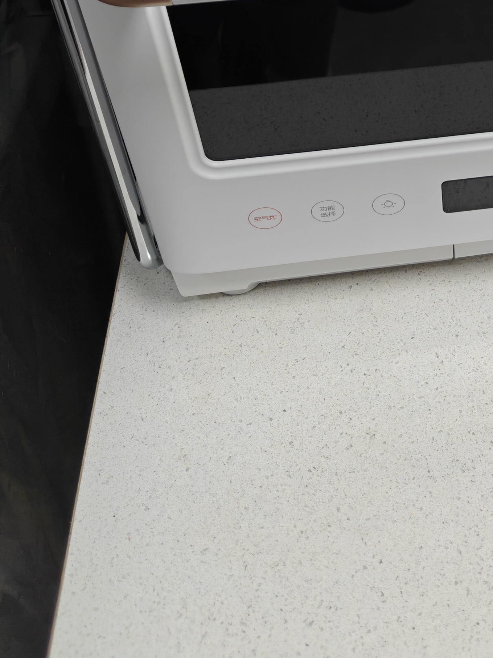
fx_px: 987
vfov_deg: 32.5
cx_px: 499
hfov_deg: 26.5
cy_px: -63
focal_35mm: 52
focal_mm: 6.06
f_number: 1.6
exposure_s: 1/100
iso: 250
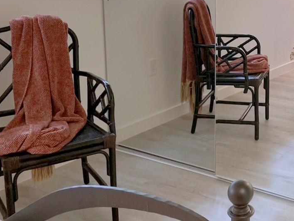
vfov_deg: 24.4
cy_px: 44
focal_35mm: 59
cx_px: 296
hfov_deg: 30.3
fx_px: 501
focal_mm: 4.2
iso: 125
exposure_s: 1/60
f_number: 1.6
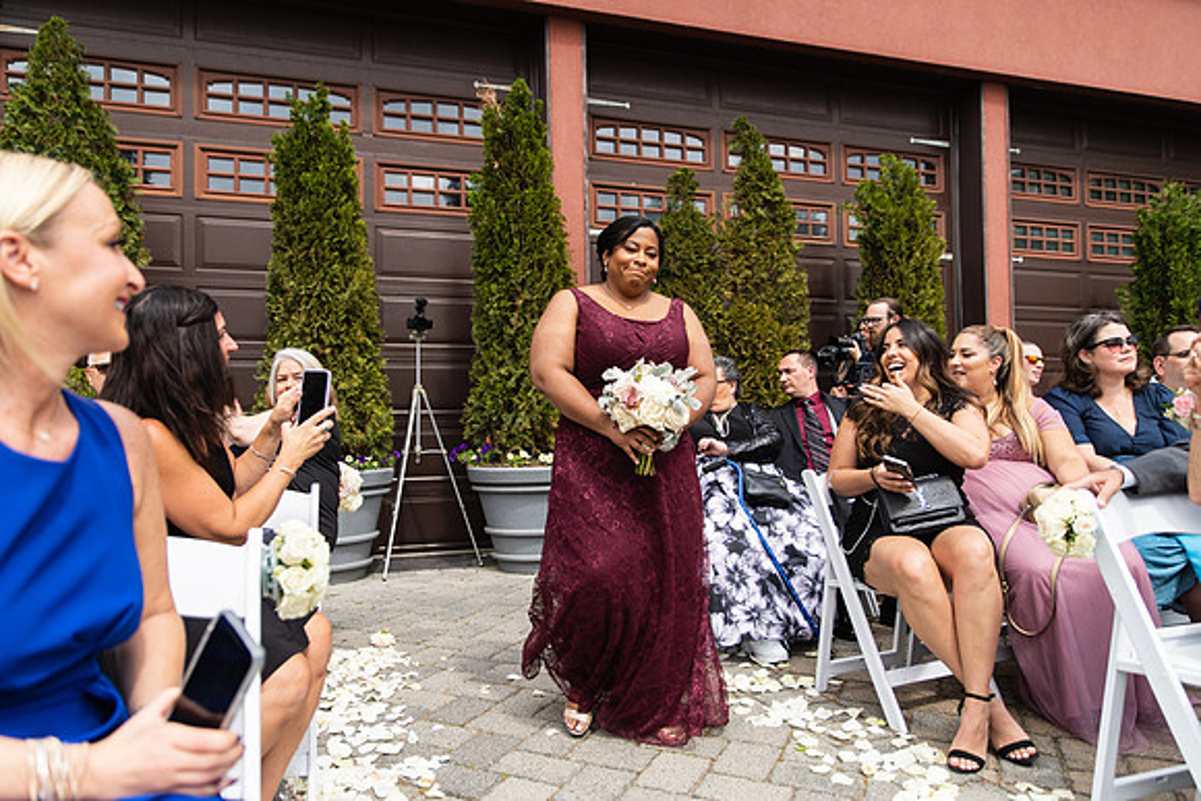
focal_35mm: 24
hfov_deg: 73.7
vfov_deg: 53.2
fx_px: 801
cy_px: 400
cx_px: 600
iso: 125
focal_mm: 24
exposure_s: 1/1000
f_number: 2.8
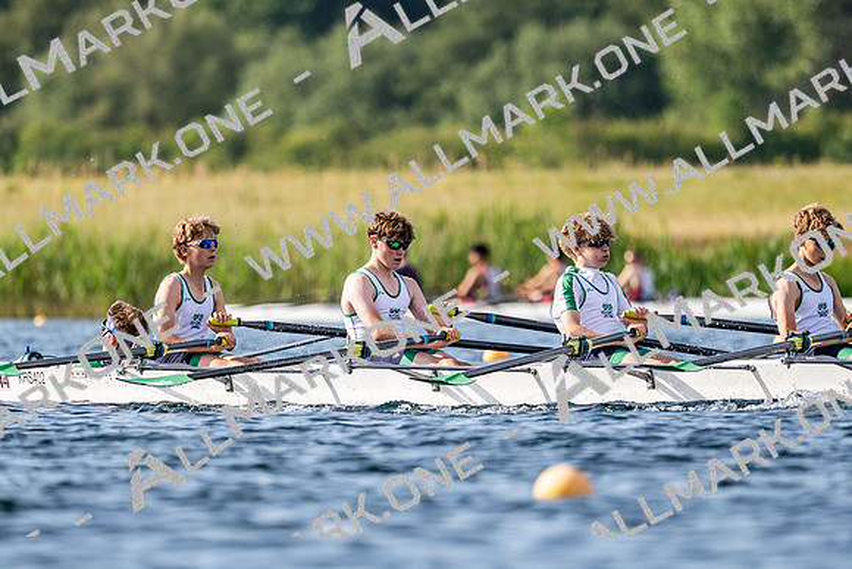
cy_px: 284
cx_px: 426
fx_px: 14210
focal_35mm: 600
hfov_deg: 3.4
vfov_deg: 2.3
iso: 360
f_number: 4.5
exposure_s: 1/2500
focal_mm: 400
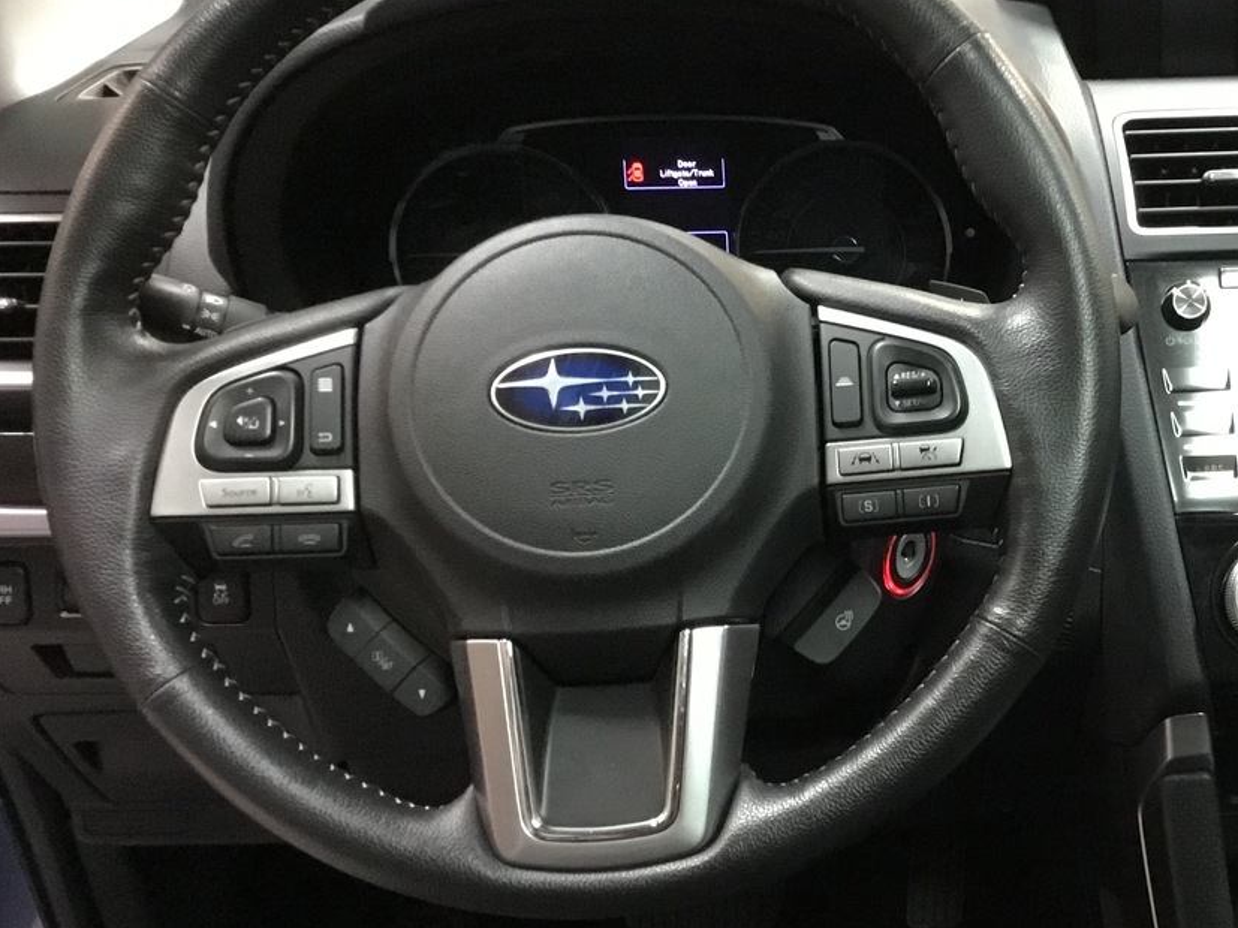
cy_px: 578
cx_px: 1027
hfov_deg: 34.2
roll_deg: +1.0
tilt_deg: -24.1
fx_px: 1931
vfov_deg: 26.9
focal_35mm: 54
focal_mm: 3.3
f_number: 2.4
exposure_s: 1/17
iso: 250
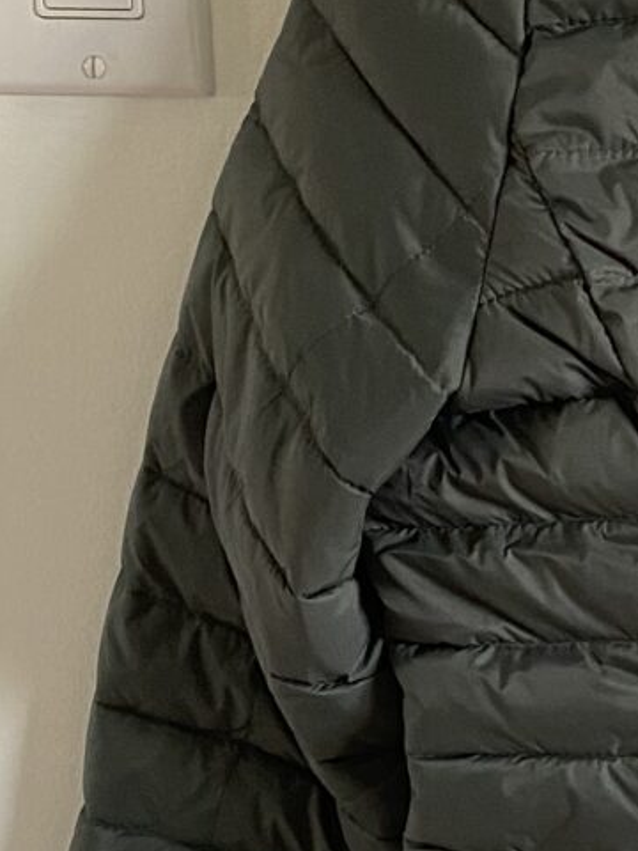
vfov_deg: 17.7
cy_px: 500
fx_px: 2728
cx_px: 1246
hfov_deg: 12.0
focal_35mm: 111
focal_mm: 4.25
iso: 250
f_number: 1.8
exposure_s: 1/60
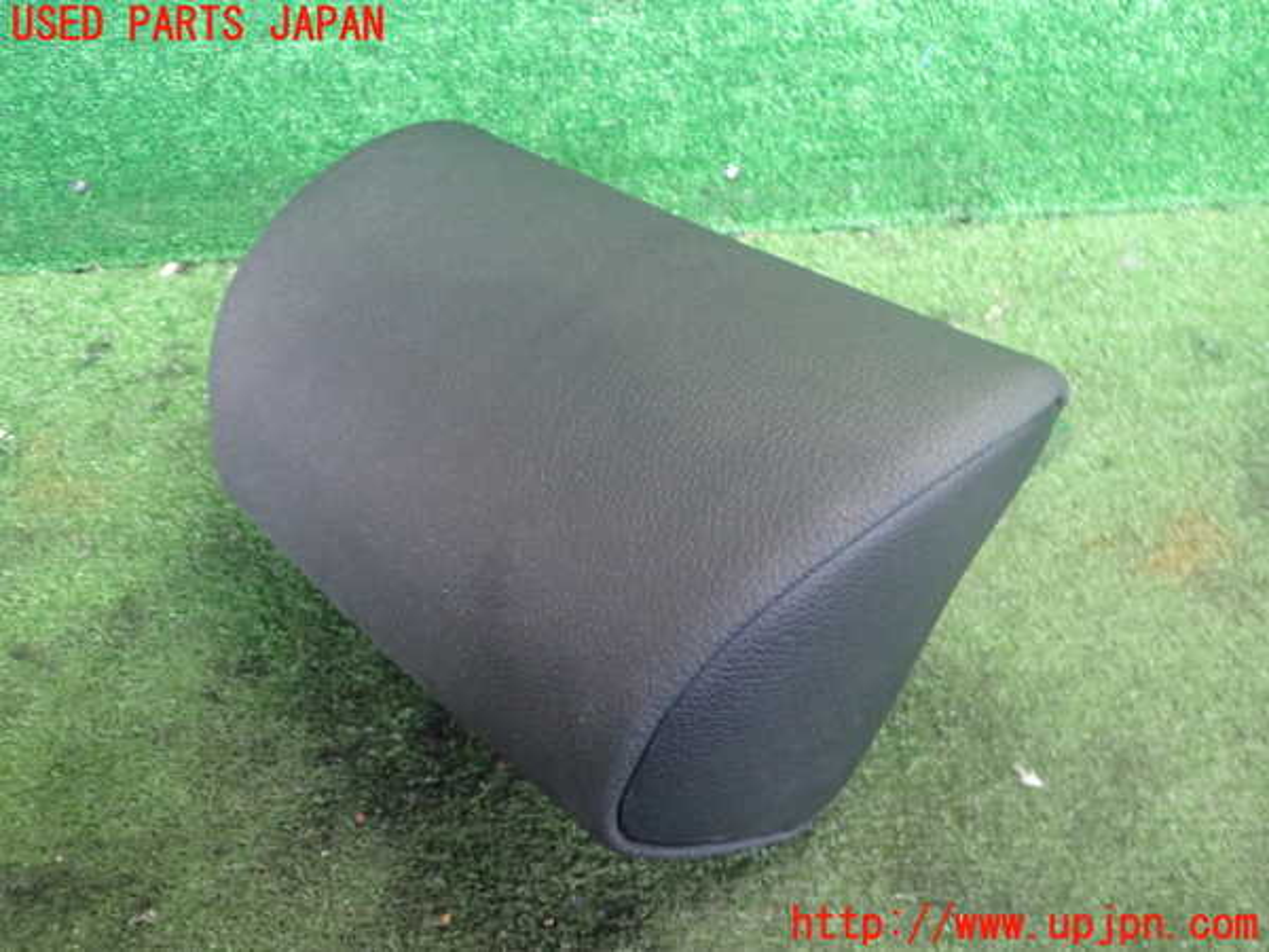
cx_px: 634
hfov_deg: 60.0
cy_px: 476
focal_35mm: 30
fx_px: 1100
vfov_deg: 46.8
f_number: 2.3
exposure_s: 1/30
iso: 640
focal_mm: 5.4
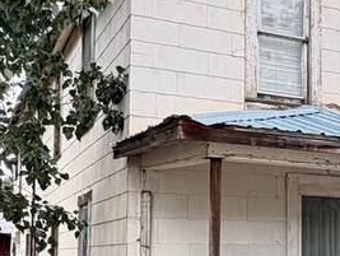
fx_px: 659
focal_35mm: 67
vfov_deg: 21.7
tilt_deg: +4.0
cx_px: 329
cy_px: 200
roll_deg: +0.1
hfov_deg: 27.5
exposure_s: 1/121
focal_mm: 2.22
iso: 125
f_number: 2.2
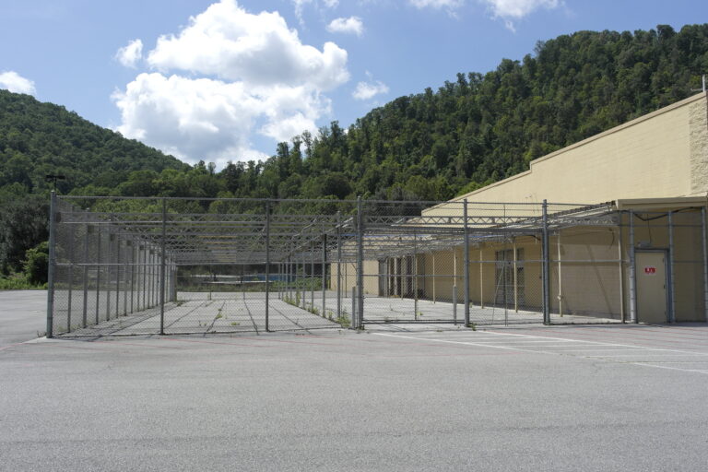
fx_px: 590
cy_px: 236
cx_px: 354
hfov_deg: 61.9
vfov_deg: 43.6
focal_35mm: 30
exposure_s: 1/320
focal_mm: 20
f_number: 7.1
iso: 100
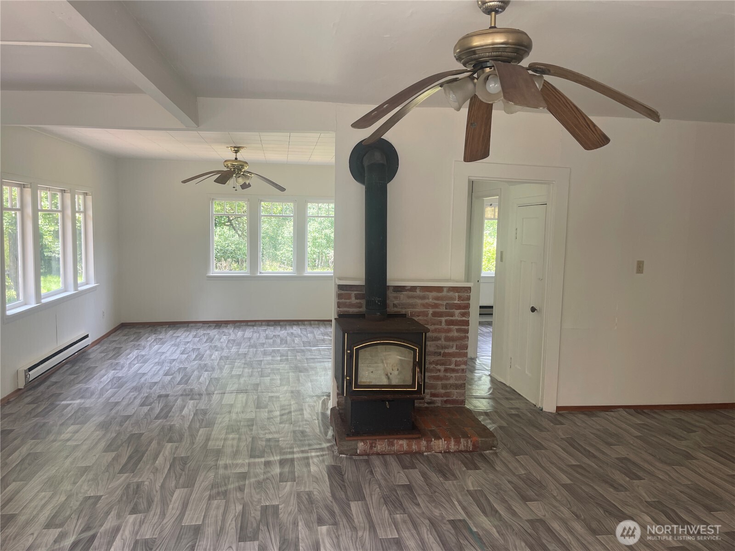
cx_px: 368
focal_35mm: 25
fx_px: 531
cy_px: 276
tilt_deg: -4.5
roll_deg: -0.7
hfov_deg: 69.4
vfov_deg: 54.9
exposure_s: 1/121
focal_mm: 5.1
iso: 40
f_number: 1.6
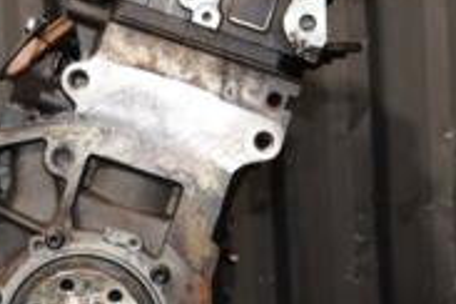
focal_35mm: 108
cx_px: 189
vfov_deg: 12.7
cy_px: 147
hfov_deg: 18.9
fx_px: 1368
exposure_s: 1/60
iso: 800
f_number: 5
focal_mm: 22
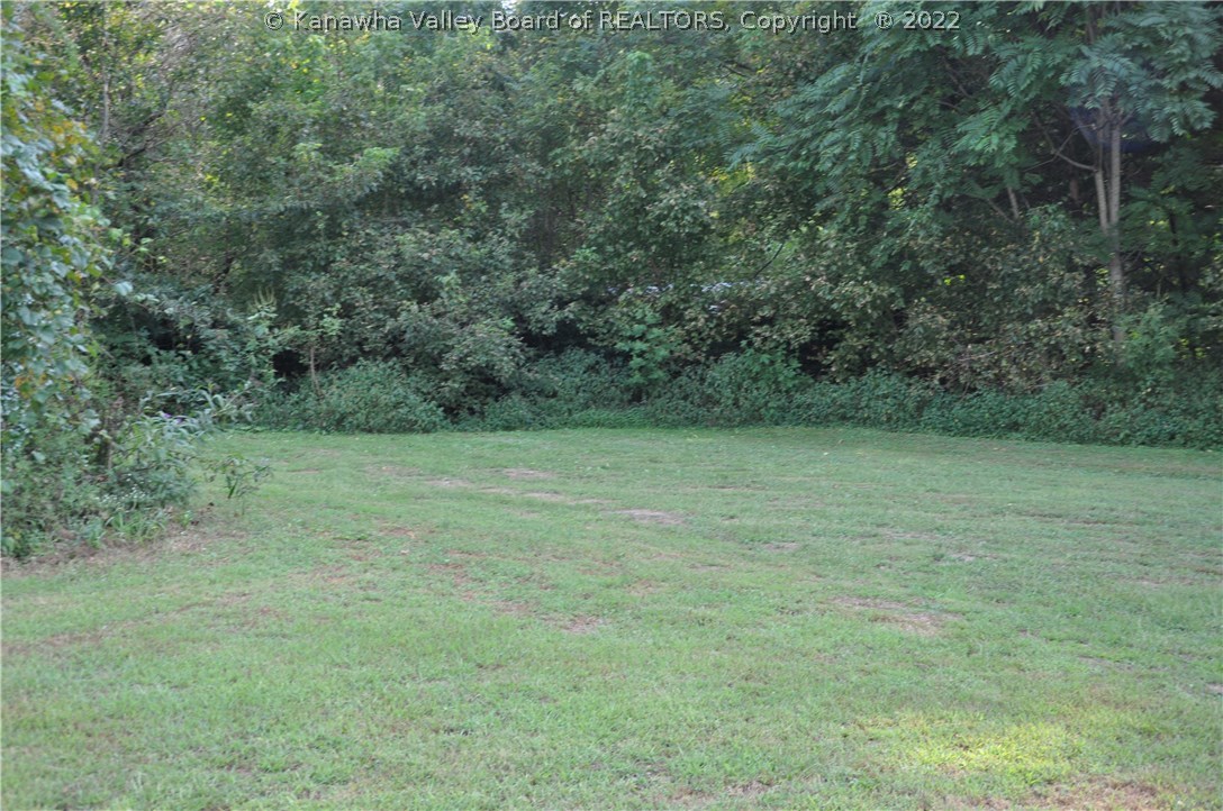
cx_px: 612
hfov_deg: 43.7
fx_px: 1526
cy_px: 406
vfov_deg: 29.8
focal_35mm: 45
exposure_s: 1/125
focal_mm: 30
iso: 360
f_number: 5.6
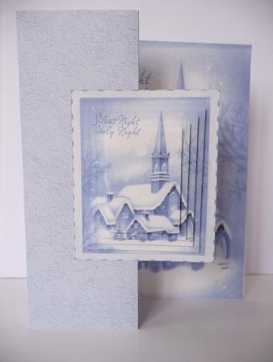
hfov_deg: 49.8
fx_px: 294
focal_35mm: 28
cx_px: 136
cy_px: 181
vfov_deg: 63.4
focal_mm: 4.7
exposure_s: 1/50
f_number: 3.3
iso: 100
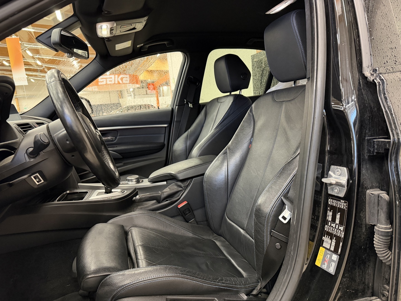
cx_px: 200
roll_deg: +5.4
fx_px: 278
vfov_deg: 56.8
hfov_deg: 71.6
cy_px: 150
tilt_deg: -7.1
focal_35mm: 24
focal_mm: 6.76
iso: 640
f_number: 1.78
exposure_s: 1/33
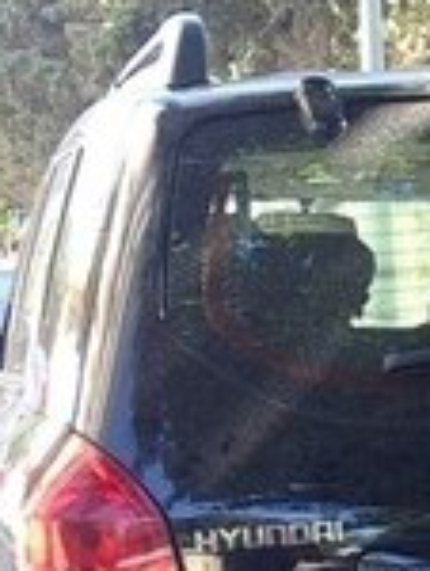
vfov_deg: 17.0
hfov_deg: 13.1
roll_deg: +0.9
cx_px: 575
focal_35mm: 109
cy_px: 746
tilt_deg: -10.3
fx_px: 1800
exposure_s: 1/298
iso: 200
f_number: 2.4
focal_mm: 4.12
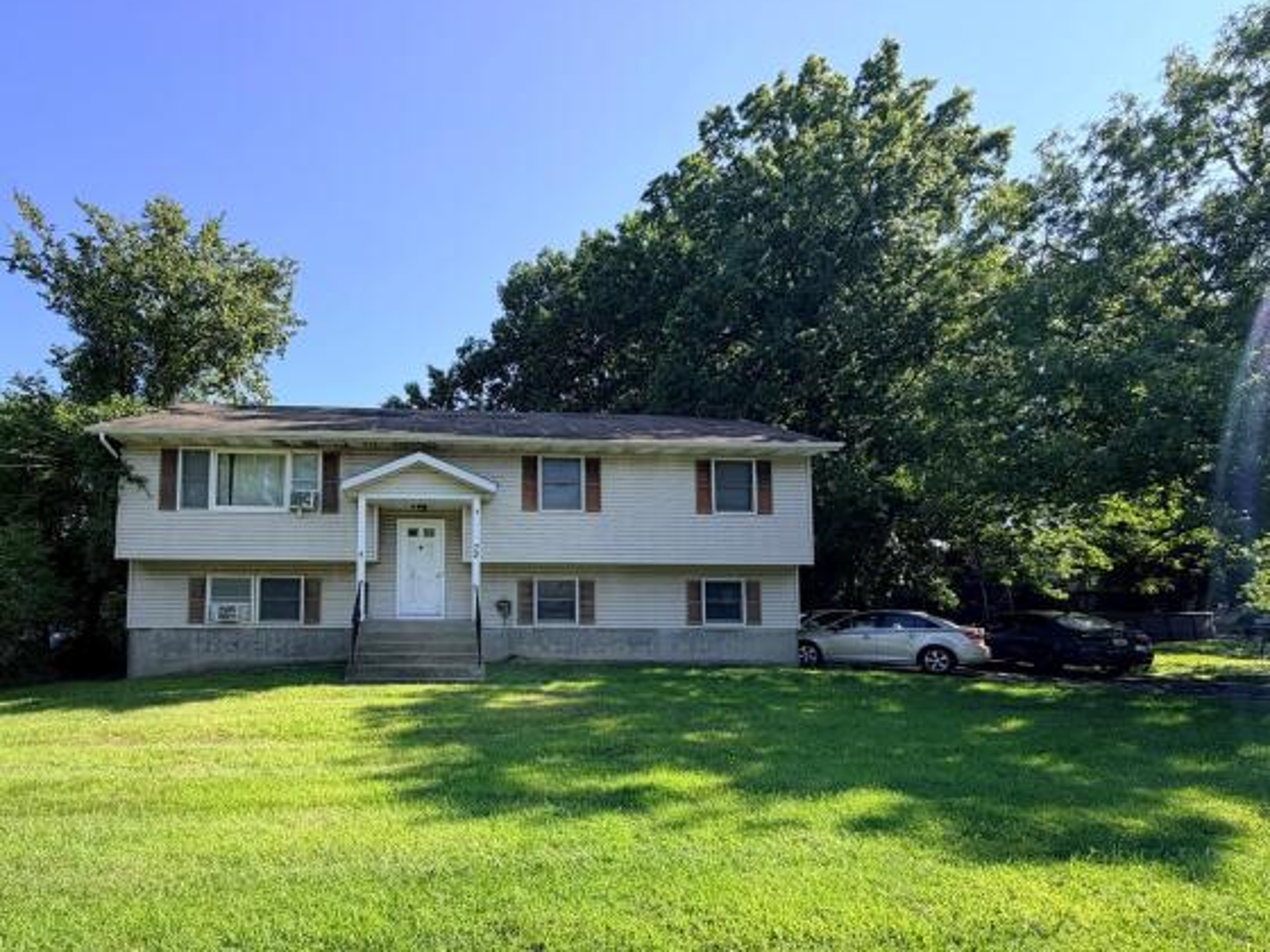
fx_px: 660
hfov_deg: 86.3
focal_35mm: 18
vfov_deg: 71.0
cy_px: 560
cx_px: 490
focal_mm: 2.22
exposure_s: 1/658
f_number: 2.2
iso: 40
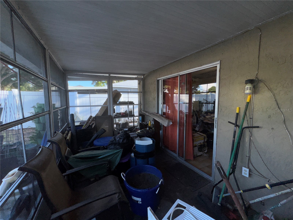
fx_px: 119
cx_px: 146
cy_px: 110
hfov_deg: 102.1
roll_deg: +1.9
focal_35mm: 14
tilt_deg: -5.3
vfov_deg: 85.7
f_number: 2.2
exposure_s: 1/338
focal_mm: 2.22
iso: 32
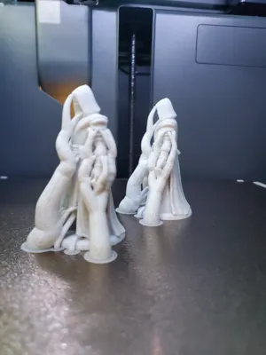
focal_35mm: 26
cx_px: 133
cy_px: 178
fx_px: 266
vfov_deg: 67.3
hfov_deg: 53.1
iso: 320
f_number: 1.5
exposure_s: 1/40
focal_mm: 4.3
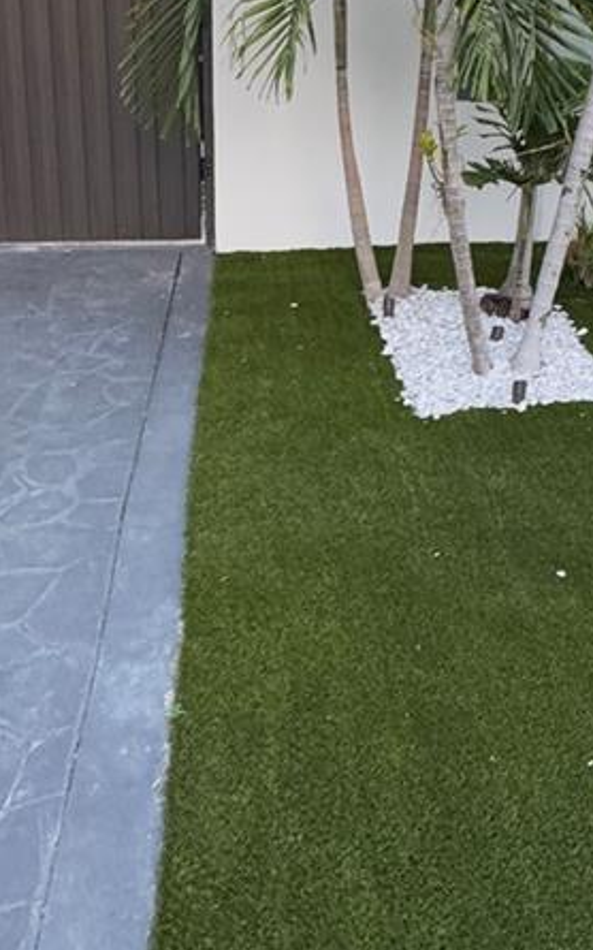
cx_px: 510
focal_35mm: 40
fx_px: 1035
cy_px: 199
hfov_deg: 30.8
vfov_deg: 46.8
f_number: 2.2
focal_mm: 2.22
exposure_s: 1/120
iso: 320
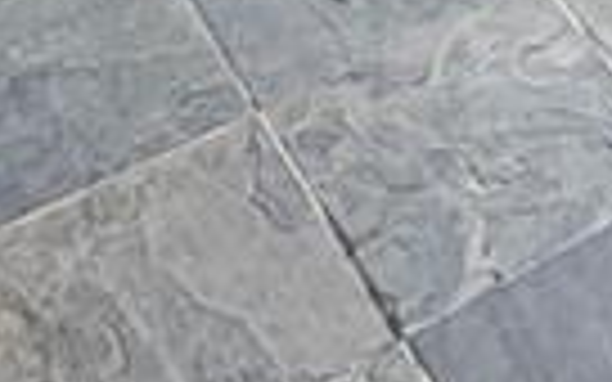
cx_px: 792
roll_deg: -0.1
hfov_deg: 15.2
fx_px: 2185
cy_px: -1182
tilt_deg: -7.4
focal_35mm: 131
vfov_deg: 7.2
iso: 250
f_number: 2.2
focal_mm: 2.22
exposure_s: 1/121
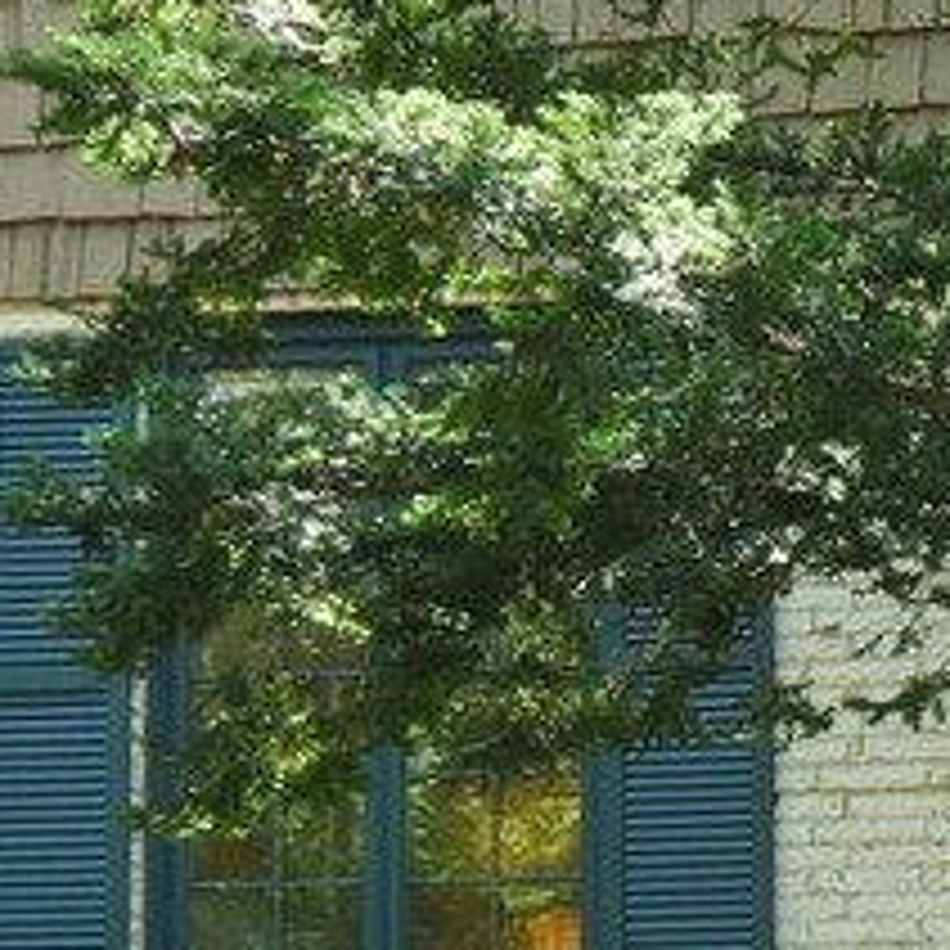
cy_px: 1036
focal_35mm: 150
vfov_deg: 11.5
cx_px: 1691
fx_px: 4657
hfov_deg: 10.9
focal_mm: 23
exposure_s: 1/60
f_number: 8
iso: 560
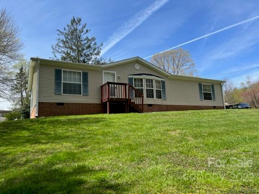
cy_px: 97
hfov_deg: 67.3
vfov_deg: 53.1
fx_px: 195
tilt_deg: +9.2
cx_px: 130
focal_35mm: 26
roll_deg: +3.2
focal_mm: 5.7
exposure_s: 1/2632
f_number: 1.5
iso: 50
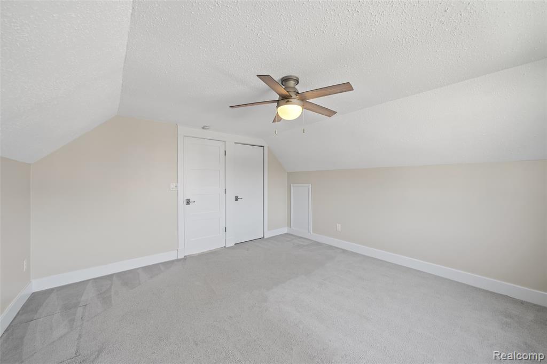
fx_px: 197
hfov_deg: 108.3
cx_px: 274
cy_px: 182
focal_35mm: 13
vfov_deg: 85.4
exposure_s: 1/3
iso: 250
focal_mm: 13
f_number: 8
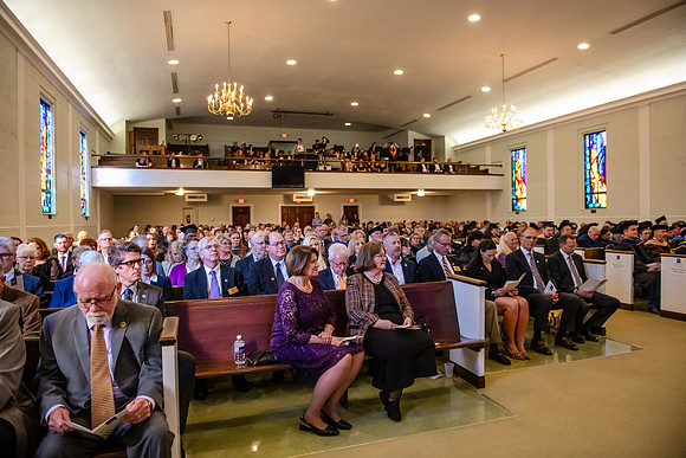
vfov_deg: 53.2
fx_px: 457
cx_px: 343
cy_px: 229
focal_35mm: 24
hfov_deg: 73.7
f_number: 3.2
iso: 4000
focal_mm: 24
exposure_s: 1/200
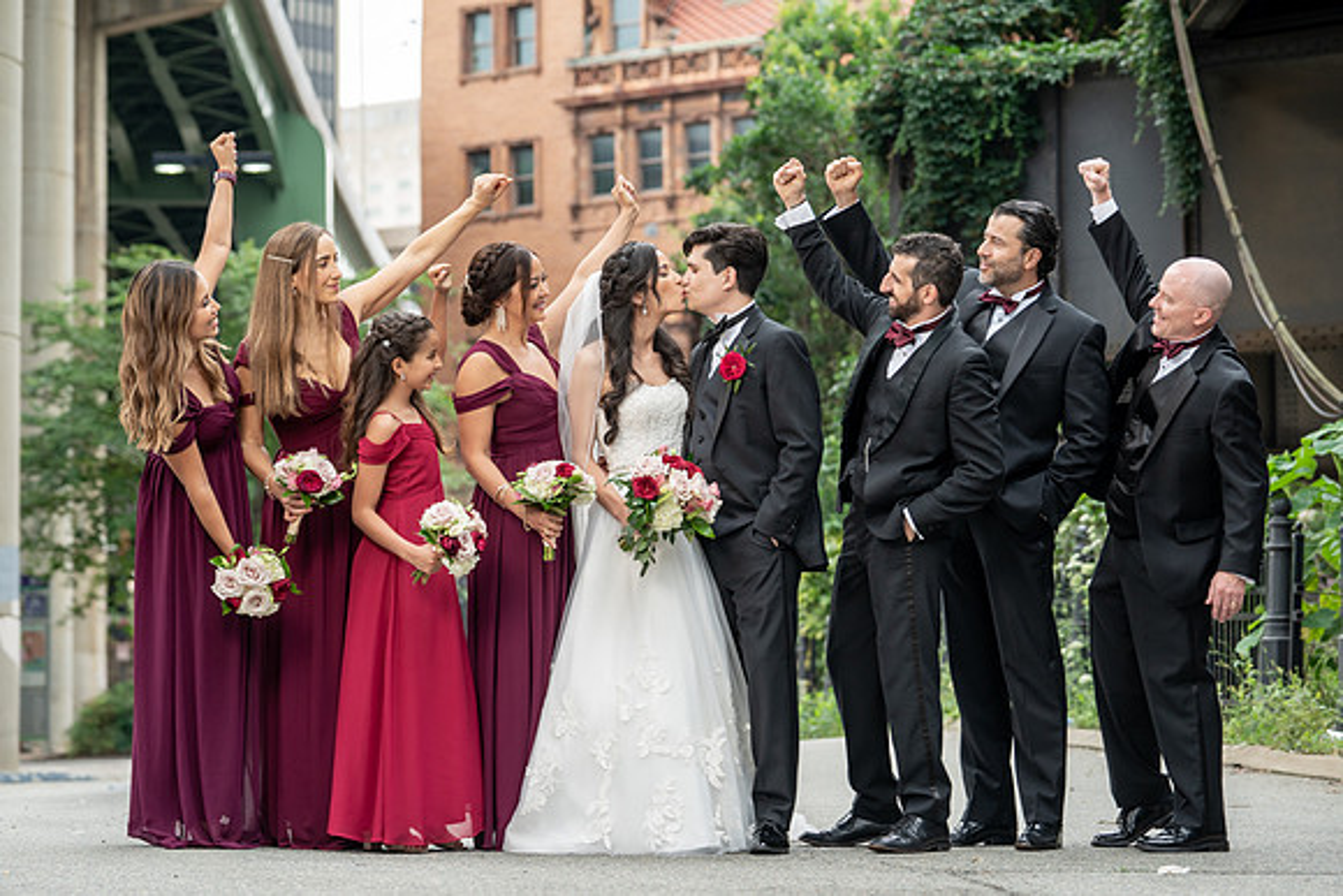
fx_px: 3812
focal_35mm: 102
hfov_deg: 20.0
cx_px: 669
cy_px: 487
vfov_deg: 13.4
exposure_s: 1/250
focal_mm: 92
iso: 400
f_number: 4
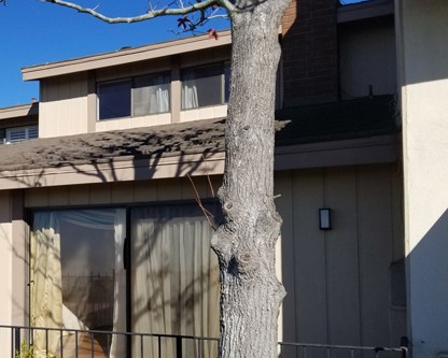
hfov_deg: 45.9
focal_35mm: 39
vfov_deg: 37.8
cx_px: 138
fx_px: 517
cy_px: 241
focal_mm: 4.25
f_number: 1.7
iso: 50
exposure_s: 1/3136
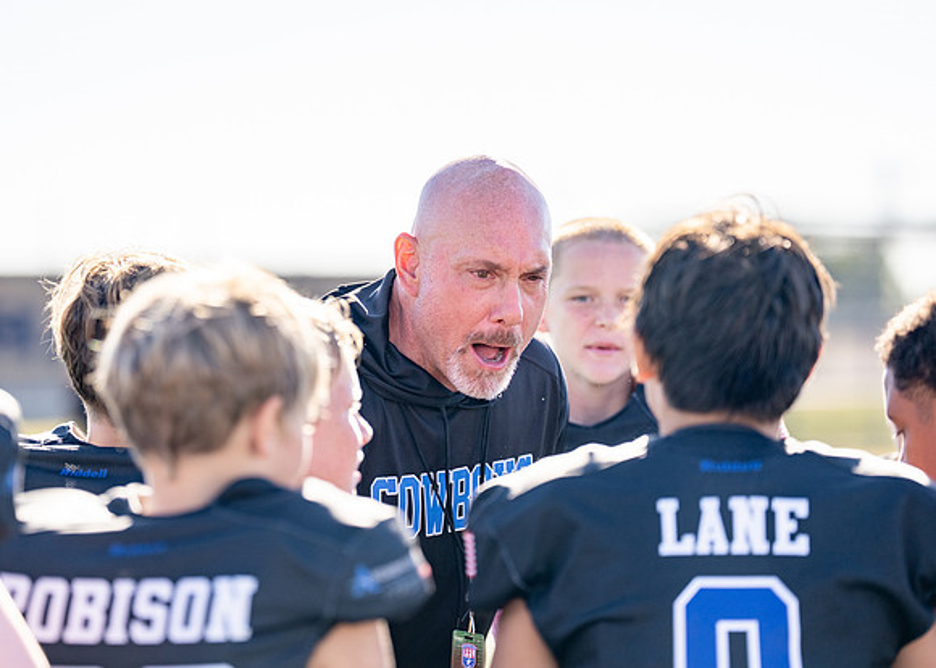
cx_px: 492
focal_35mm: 172
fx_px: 4579
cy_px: 279
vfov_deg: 8.3
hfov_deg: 11.7
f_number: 2.8
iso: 160
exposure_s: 1/1600
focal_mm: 136
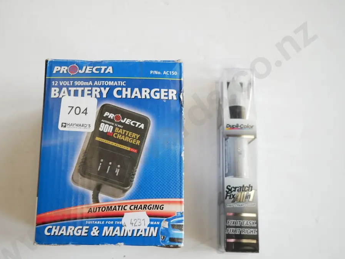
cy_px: 148
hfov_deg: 47.8
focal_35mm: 39
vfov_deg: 36.8
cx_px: 154
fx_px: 389
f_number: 4
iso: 800
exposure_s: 1/60
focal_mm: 17
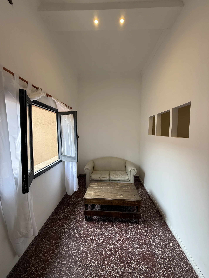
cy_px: 139
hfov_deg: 85.7
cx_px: 104
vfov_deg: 102.1
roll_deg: -0.3
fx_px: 113
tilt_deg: -3.2
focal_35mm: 14
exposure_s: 1/100
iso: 80
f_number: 2.2
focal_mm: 2.22
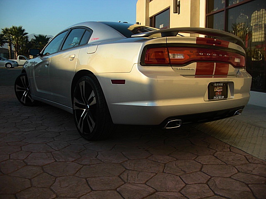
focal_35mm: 36
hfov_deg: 51.4
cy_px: 100
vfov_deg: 39.7
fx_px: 277
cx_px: 133
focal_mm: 6.3
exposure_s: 1/400
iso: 50
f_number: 2.8
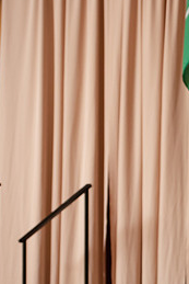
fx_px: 1408
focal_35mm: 179
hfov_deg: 7.5
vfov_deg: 11.5
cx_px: 306
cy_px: 169
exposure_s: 1/160
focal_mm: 80
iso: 2000
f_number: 3.5
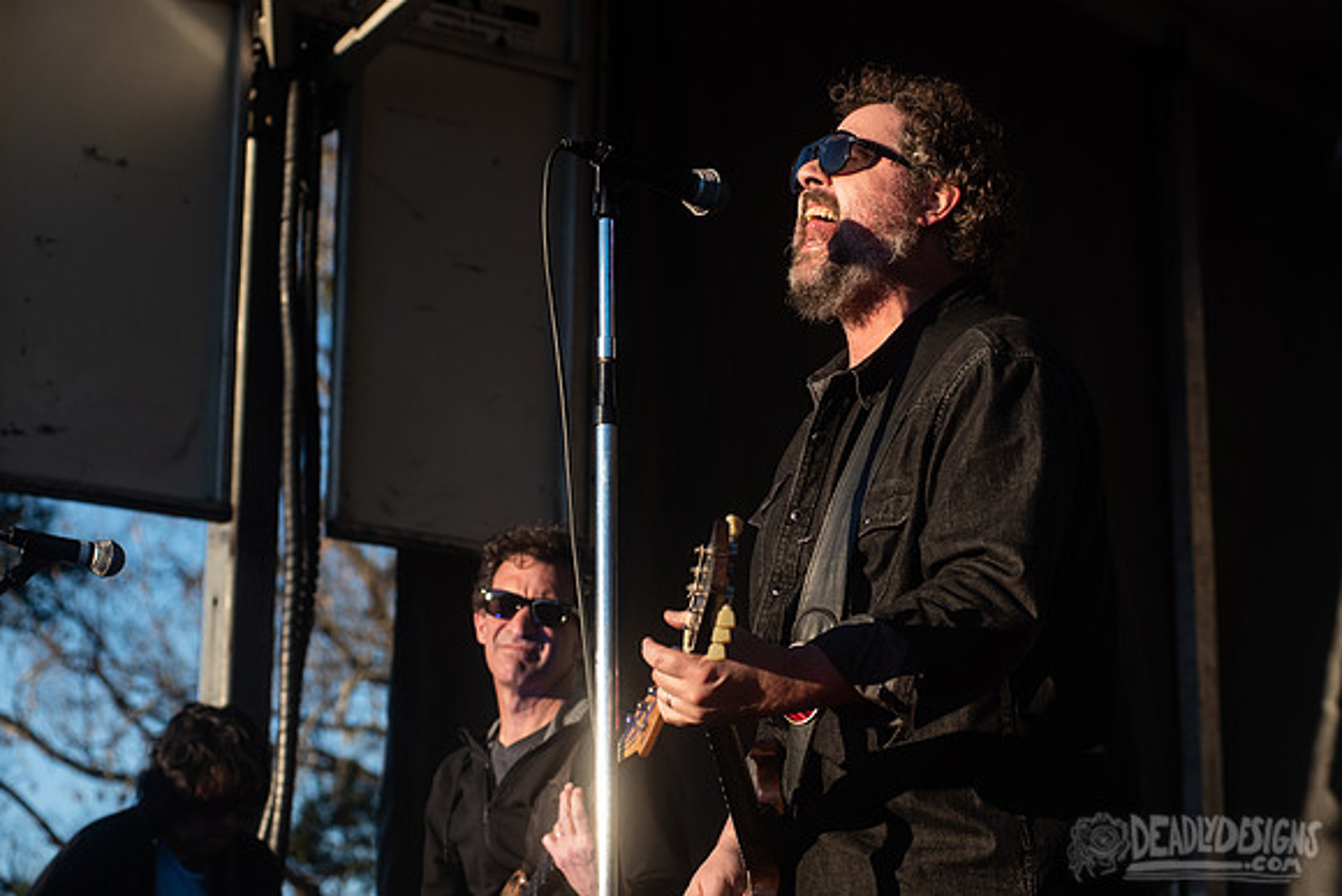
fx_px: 3340
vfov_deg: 15.3
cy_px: 394
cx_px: 751
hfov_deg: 22.7
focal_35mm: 90
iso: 125
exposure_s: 1/400
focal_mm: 80
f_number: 6.3
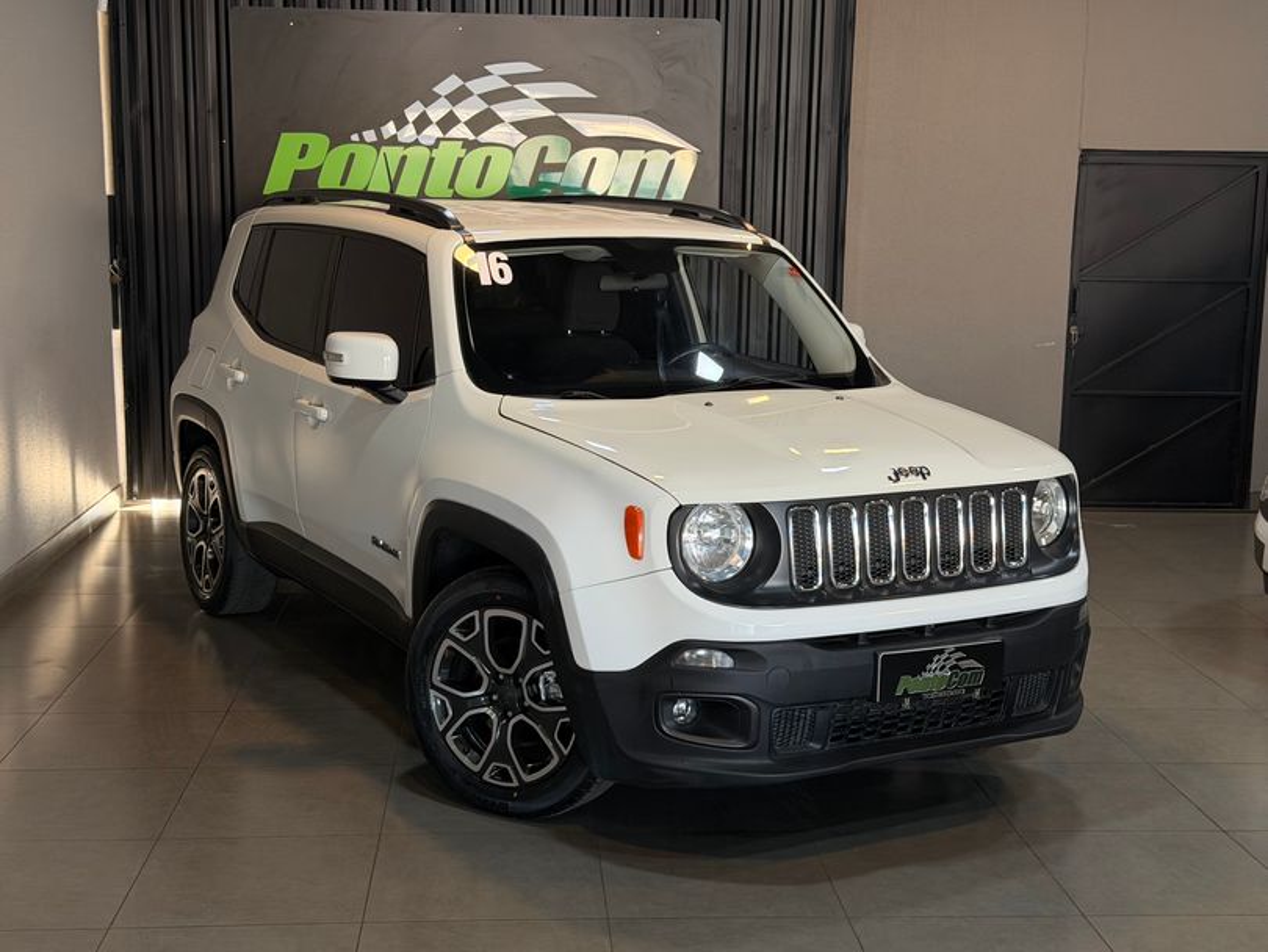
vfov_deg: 30.3
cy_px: 476
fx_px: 1759
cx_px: 634
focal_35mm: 48
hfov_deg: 39.6
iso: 100
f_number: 1.78
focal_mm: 6.76
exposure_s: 1/60
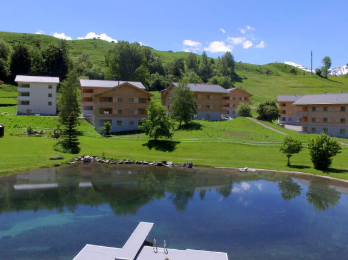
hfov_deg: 69.2
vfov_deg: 54.4
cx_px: 153
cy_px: 102
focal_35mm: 25
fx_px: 251
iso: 100
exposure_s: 1/1366
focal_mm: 3.61
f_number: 2.8
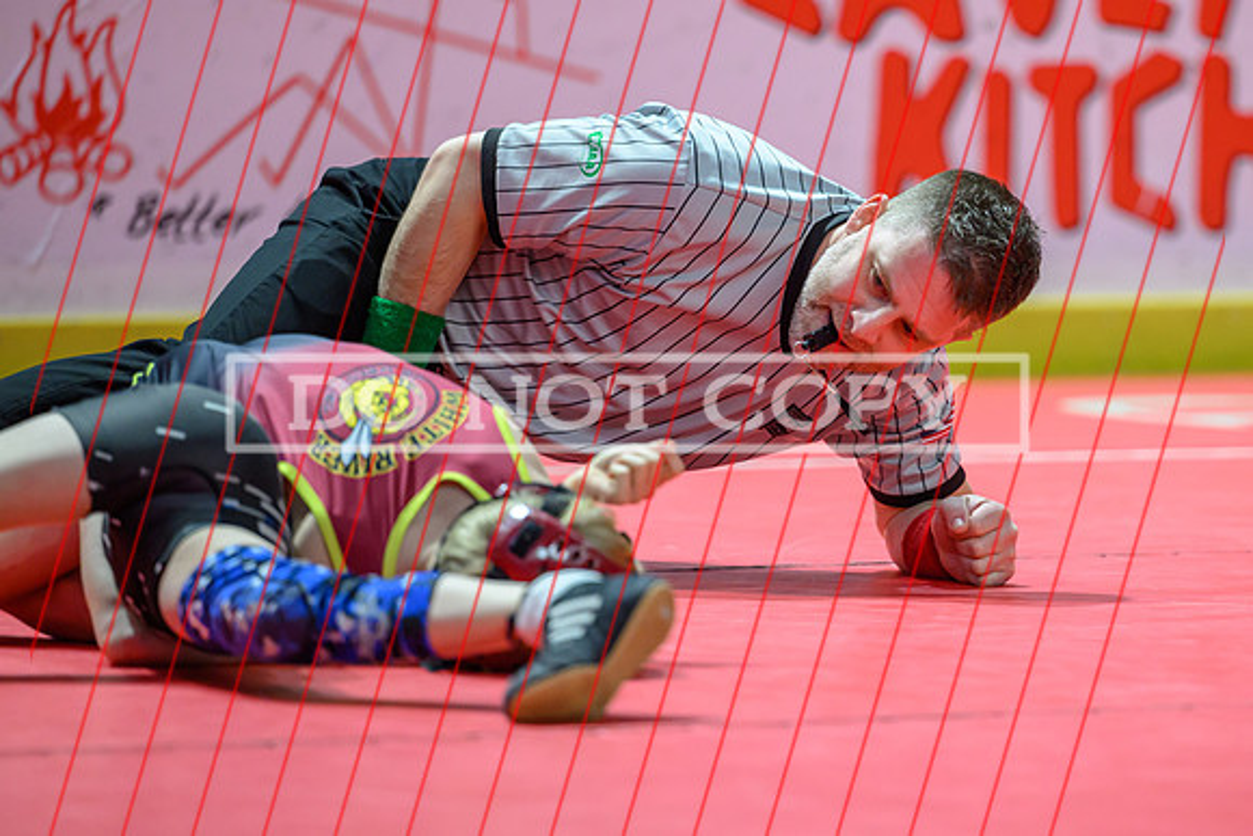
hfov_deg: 8.1
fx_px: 8799
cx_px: 849
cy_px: 385
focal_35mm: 253
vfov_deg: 5.4
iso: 2500
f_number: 2.8
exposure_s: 1/800
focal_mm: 185
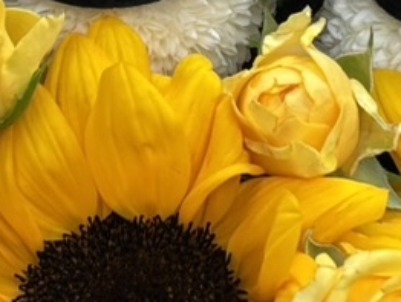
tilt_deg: -39.9
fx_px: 2354
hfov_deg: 9.7
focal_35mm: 203
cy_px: -129
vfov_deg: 7.2
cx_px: 150
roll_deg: -1.8
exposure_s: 1/60
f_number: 1.6
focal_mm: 5.96
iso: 64
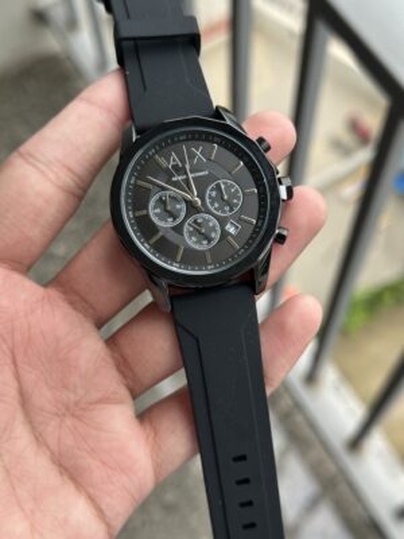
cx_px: 202
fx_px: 747
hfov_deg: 30.3
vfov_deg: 39.7
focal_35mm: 48
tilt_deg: -65.0
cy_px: 270
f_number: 1.78
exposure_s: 1/642
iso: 64
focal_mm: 6.86
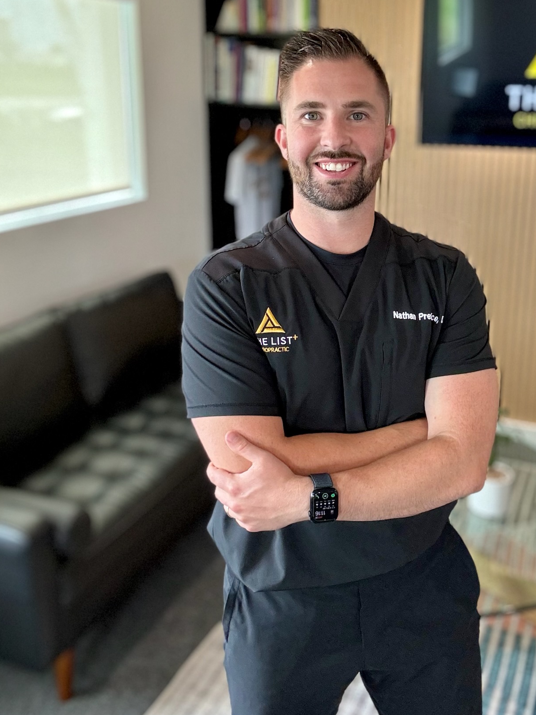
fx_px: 784
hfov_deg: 37.5
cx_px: 336
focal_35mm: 38
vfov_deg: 48.6
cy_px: 281
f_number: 1.9
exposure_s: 1/60
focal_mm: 2.69
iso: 200
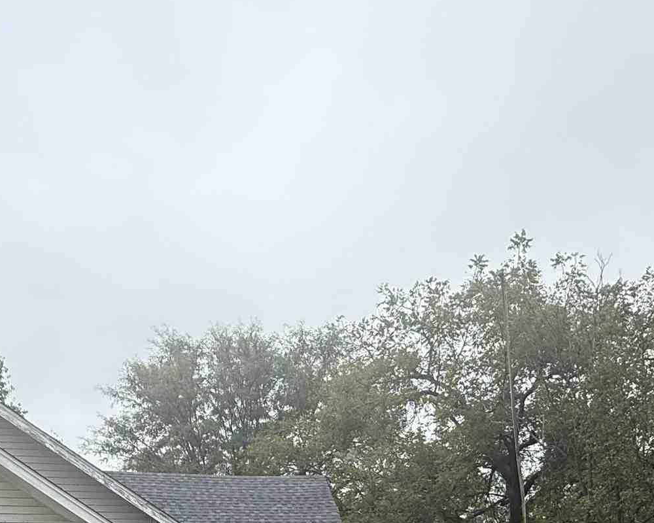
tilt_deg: -1.9
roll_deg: -0.4
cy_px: 671
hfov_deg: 43.4
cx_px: 232
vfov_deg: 29.2
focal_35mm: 42
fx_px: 813
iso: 64
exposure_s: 1/569
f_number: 2.2
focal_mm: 2.22
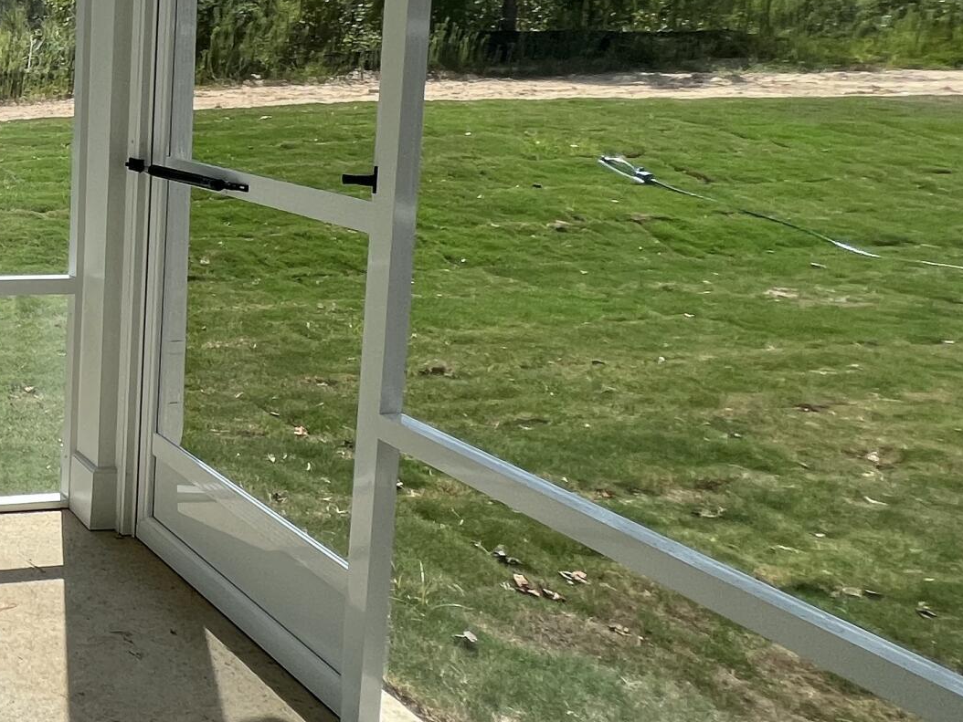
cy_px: 142
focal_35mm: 37
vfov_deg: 37.3
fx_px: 1030
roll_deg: -0.7
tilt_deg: -9.7
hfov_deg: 35.2
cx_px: -280
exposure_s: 1/752
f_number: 1.8
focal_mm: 1.57
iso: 32
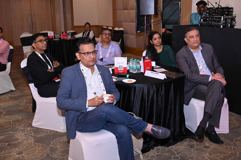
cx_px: 120
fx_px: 274
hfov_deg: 47.4
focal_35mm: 41
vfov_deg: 32.6
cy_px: 80
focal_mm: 41
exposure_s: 1/200
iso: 800
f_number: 5
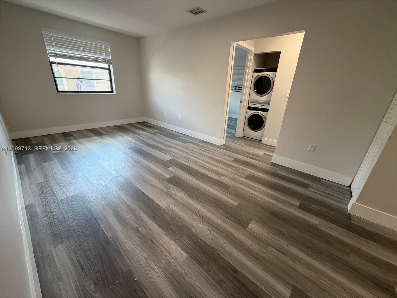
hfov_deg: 102.1
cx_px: 198
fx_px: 161
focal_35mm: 14
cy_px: 149
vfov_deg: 85.7
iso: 200
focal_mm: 2.22
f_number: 2.2
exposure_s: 1/120
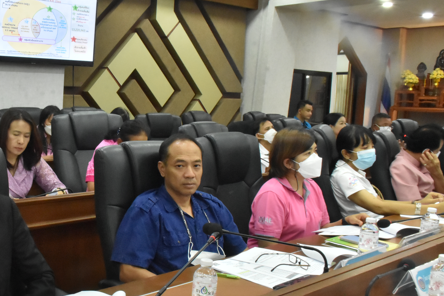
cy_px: 174
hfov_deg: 43.6
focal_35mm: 43
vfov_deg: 31.1
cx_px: 99
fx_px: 530
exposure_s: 1/13
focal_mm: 18
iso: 3200
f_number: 20
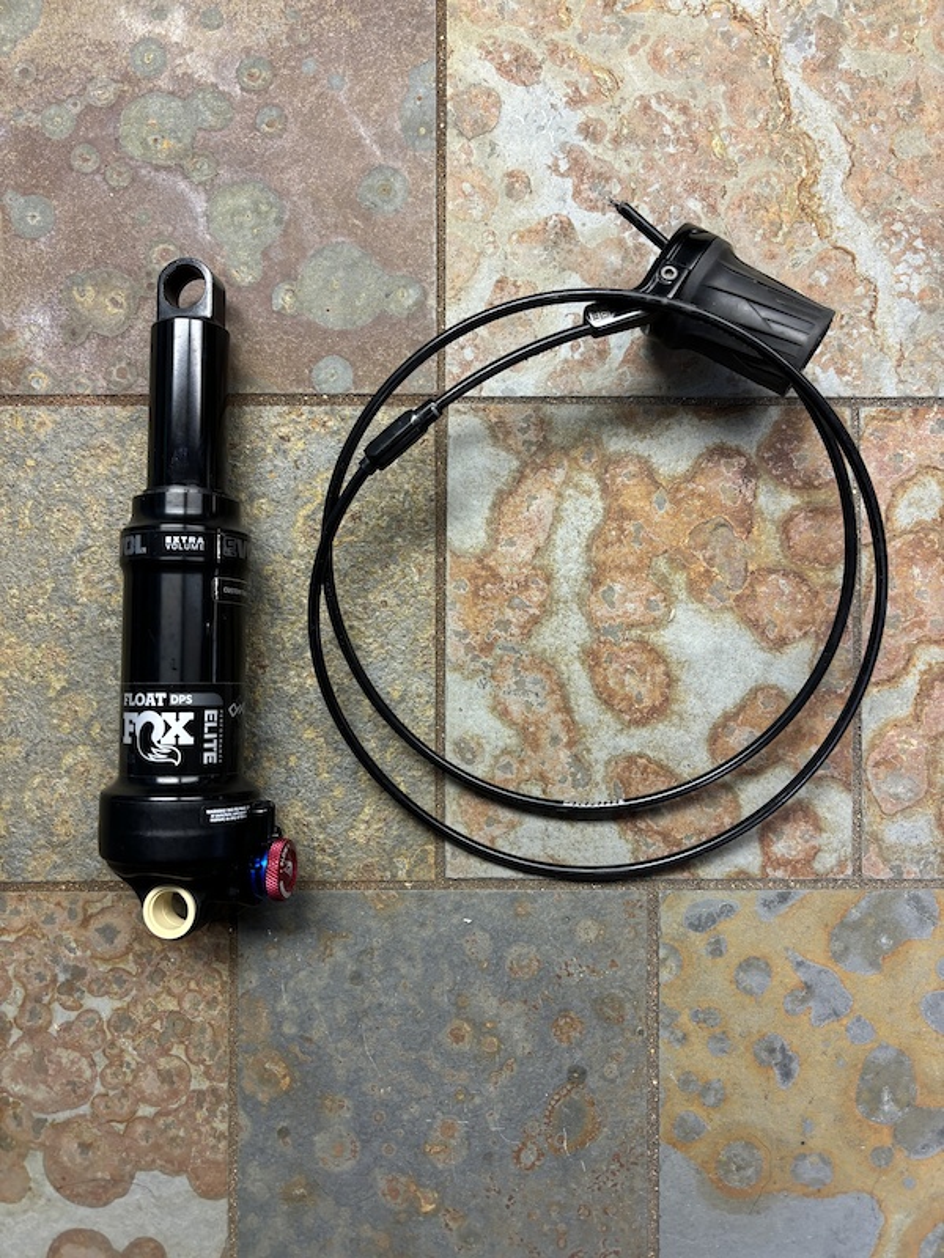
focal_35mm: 26
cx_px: 472
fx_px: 945
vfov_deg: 67.3
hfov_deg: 53.1
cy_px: 629
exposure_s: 1/60
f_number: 1.6
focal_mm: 5.96
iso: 125
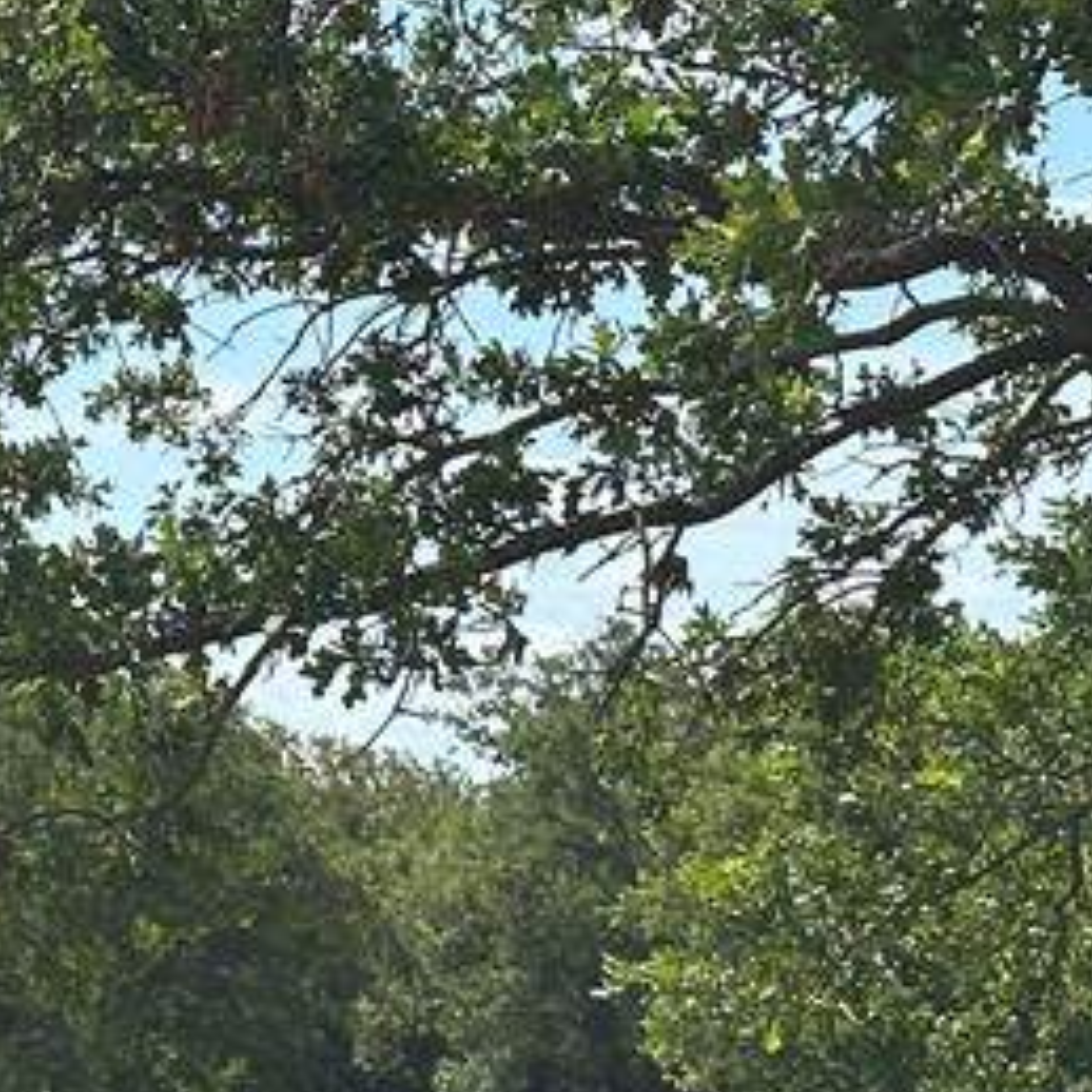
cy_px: 788
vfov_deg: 10.4
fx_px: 5996
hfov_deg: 10.0
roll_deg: -1.1
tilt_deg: +2.0
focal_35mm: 168
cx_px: -620
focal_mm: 6.86
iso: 64
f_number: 1.78
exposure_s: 1/4566
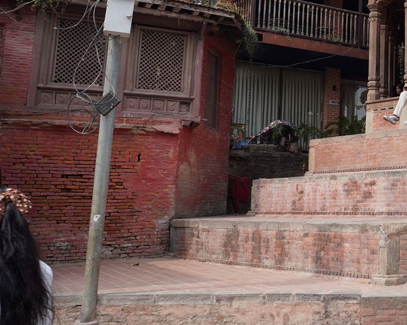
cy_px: 77
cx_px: 520
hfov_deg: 26.8
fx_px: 723
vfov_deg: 25.1
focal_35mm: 60
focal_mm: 24
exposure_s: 1/125
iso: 100
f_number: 8
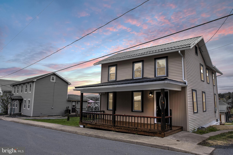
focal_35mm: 32
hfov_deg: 58.7
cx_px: 116
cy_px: 78
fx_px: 207
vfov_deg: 41.1
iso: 320
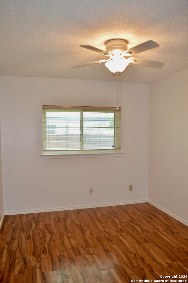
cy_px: 142
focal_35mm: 27
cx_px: 94
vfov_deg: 67.4
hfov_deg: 47.8
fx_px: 212
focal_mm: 18
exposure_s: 1/60
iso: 400
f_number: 4
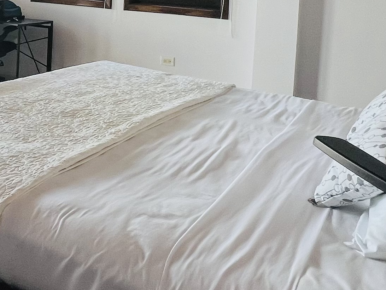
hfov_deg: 36.2
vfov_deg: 28.7
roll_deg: -1.6
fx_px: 535
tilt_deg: -4.5
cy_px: 11
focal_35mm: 48
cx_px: 11
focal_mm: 1.57
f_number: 1.8
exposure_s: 1/120
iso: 50
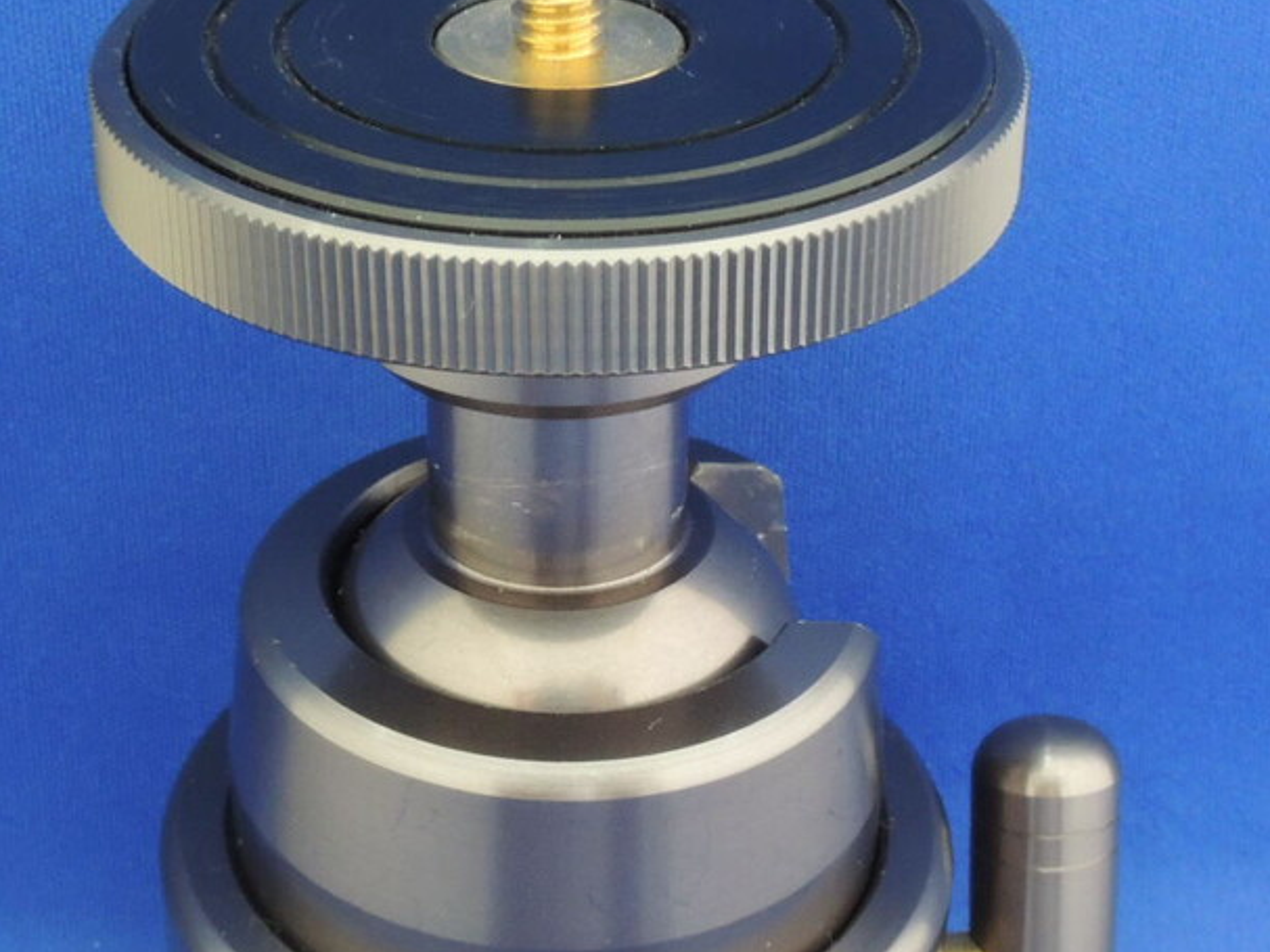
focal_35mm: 89
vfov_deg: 16.5
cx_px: 550
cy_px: 707
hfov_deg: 22.0
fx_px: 3265
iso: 560
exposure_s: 1/13
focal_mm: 8.1
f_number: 7.1
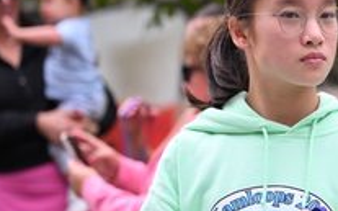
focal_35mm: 206
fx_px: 1896
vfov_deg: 6.4
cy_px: 70
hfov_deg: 10.1
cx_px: 356
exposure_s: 1/2500
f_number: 2.8
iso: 640
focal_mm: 76
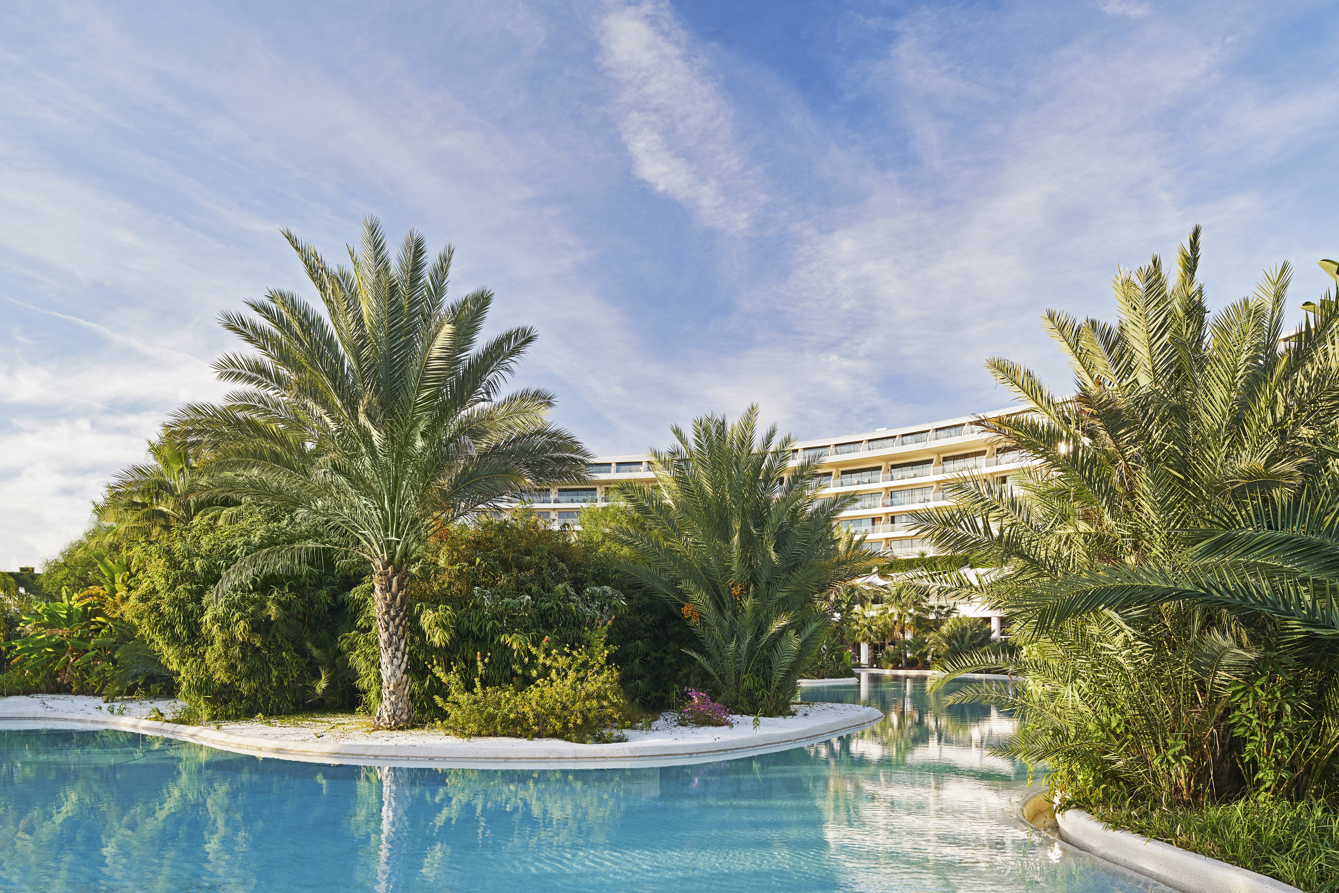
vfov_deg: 53.1
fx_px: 893
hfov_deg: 73.7
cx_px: 670
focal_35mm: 24
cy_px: 446
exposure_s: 1/13
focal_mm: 24
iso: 100
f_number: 8
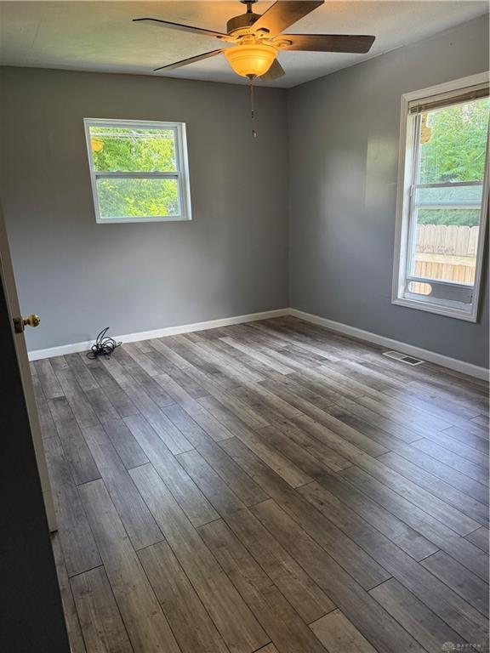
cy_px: 326
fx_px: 453
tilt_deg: -13.8
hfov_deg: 56.8
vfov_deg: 71.6
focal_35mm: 24
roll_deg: +1.1
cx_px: 245
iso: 160
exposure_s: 1/150
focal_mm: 6.76
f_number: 1.78
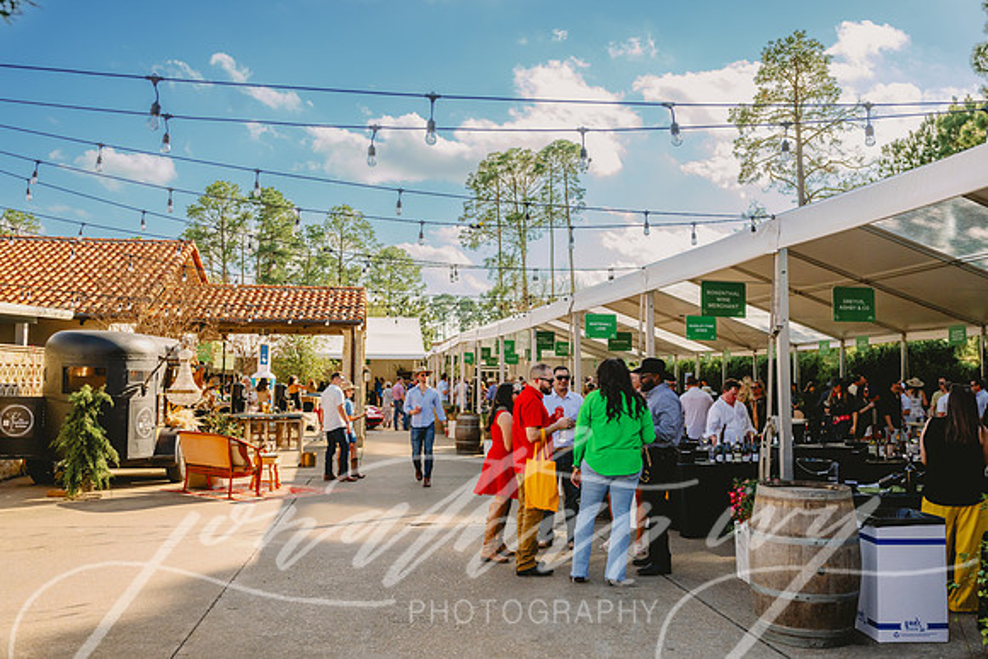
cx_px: 494
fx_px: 851
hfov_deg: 60.3
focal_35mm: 31
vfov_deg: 42.3
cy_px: 330
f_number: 3.5
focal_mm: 31
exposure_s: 1/5000
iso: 800
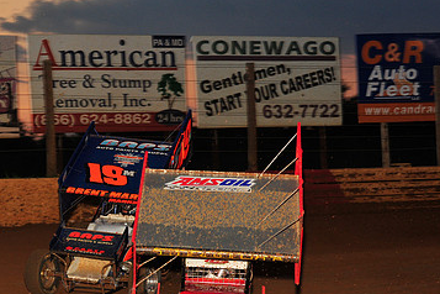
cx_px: 90
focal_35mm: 130
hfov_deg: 15.7
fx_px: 1589
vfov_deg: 10.5
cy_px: 235
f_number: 8
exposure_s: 1/320
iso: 1000
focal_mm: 80
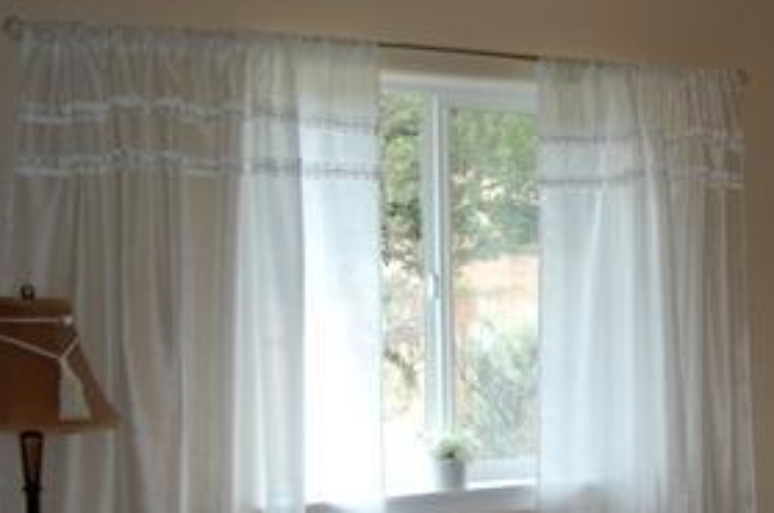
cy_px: 370
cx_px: 635
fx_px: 1331
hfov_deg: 31.5
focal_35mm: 62
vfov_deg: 21.7
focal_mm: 18
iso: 400
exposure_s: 1/160
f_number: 3.5
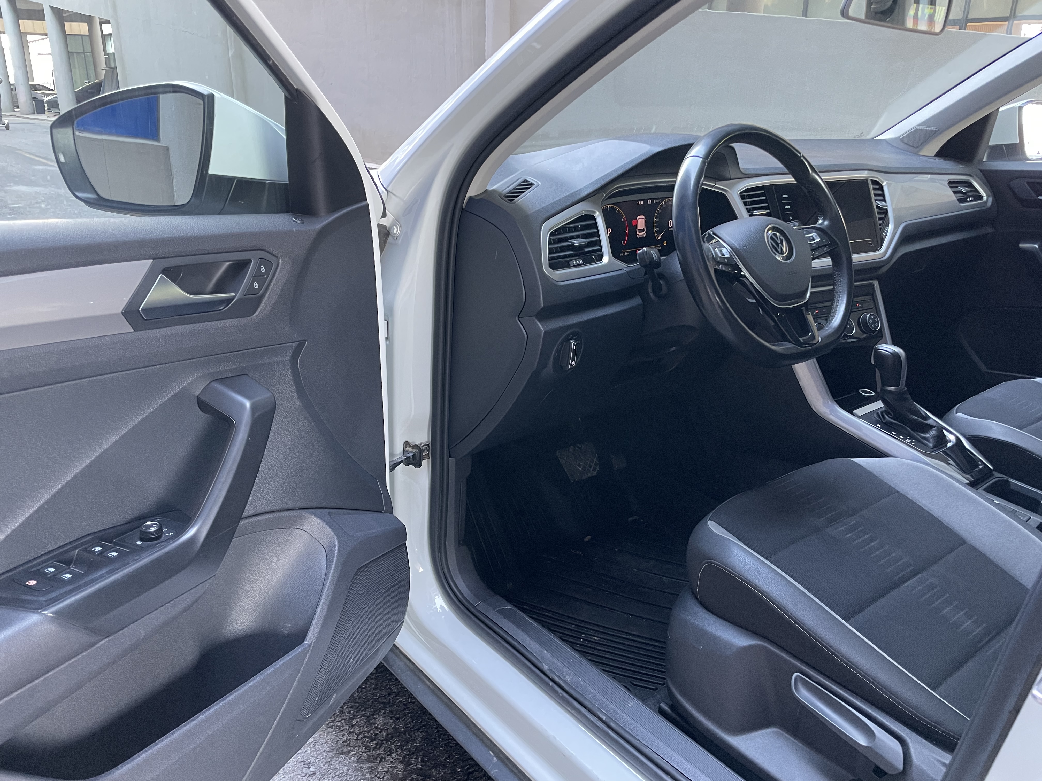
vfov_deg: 53.1
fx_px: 783
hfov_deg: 67.3
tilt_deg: -20.5
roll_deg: -1.0
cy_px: 390
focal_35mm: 26
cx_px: 521
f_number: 1.6
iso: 250
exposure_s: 1/60
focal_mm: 4.2
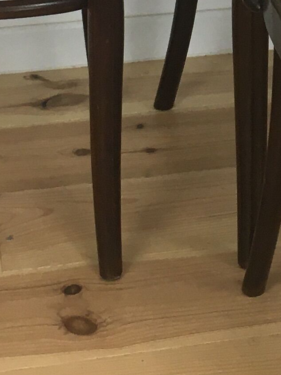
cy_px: -257
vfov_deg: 13.2
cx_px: 294
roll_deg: -0.9
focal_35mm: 138
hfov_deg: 10.6
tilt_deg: -12.9
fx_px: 1494
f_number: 2.2
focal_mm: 4.15
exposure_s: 1/33
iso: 25
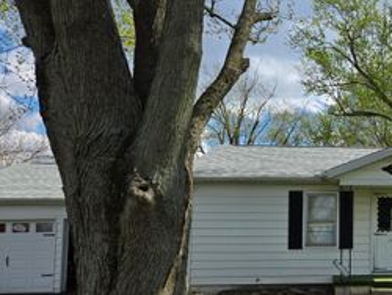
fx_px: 521
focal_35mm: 46
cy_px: 189
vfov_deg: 31.4
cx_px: 390
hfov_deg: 37.0
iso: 40
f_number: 1.8
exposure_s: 1/2921
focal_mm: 5.4
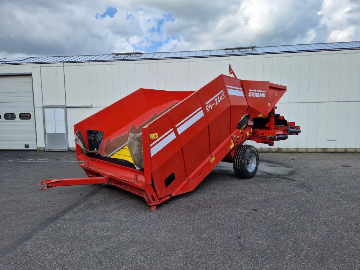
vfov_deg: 58.9
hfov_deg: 73.9
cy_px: 135
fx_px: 239
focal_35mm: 23
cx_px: 180
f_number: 1.8
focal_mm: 5.4
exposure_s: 1/1108
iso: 50
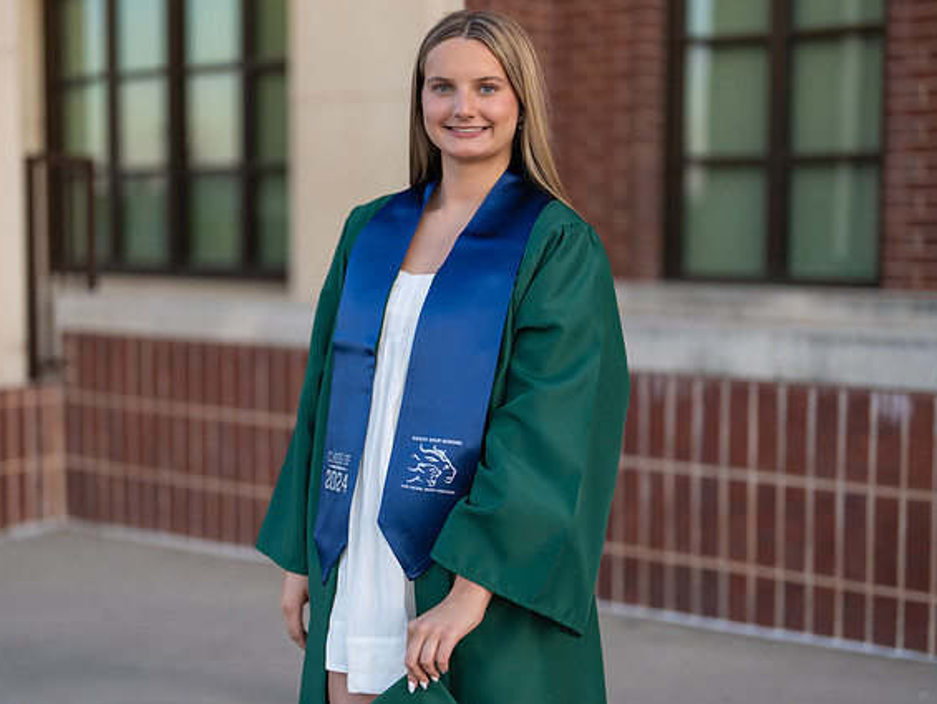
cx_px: 407
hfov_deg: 33.2
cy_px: 343
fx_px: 1570
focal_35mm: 58
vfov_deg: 25.2
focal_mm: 50
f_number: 1.2
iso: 100
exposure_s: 1/320
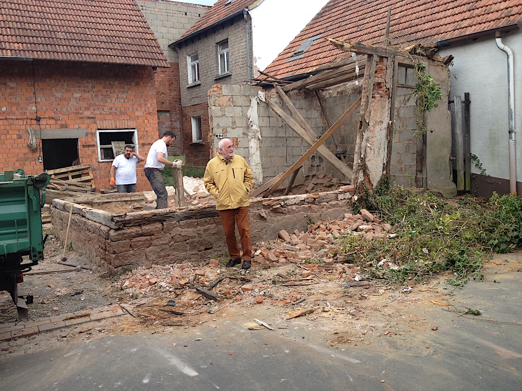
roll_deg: +1.3
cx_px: 261
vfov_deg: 40.7
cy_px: 196
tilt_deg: -9.5
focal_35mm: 35
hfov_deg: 52.6
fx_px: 528
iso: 50
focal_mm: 4.28
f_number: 2.4
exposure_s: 1/210
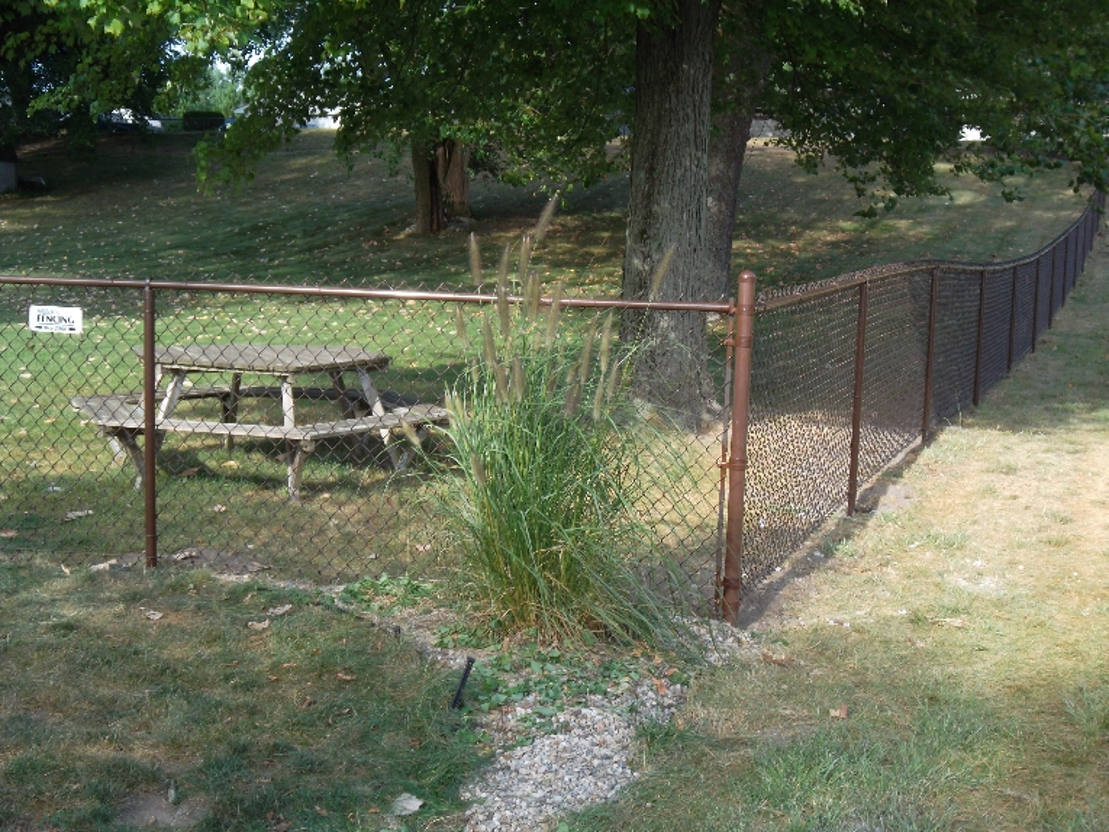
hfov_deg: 41.2
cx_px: 576
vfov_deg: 31.5
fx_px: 1474
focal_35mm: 46
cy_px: 409
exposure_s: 1/90
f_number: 4.5
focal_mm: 7.8
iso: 80
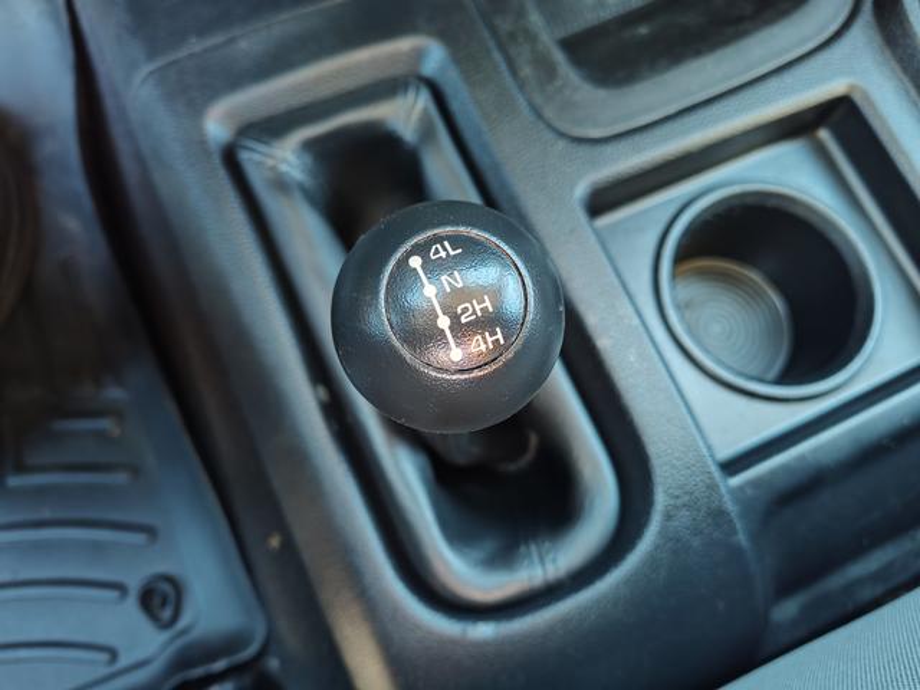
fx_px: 611
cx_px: 460
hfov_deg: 73.9
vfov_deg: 58.9
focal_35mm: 23
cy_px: 345
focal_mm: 5.56
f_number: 1.88
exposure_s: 1/15.2
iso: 319
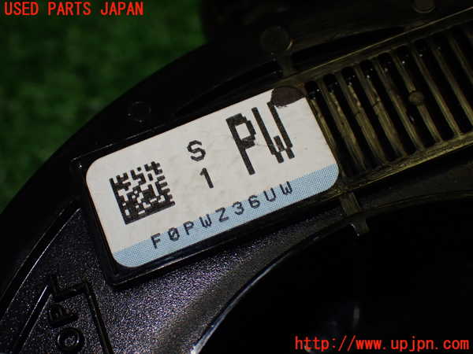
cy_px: 177
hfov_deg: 31.2
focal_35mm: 62
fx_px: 847
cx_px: 236
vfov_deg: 23.7
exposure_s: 1/250
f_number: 3.6
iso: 320
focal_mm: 11.09
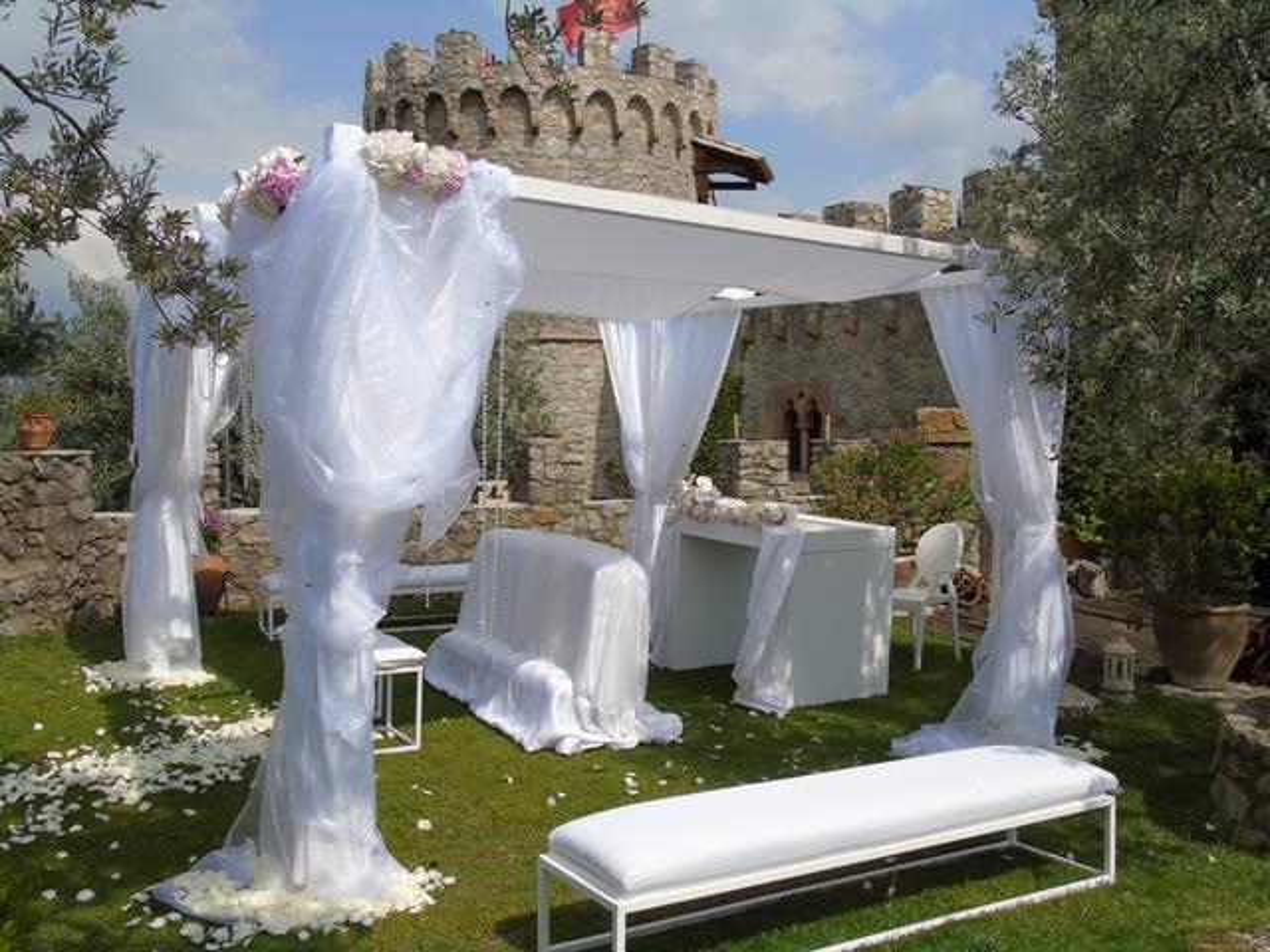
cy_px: 476
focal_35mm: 29
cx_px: 635
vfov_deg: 48.2
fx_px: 1064
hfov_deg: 61.7
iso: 80
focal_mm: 5.2
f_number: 4.5
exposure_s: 1/1000
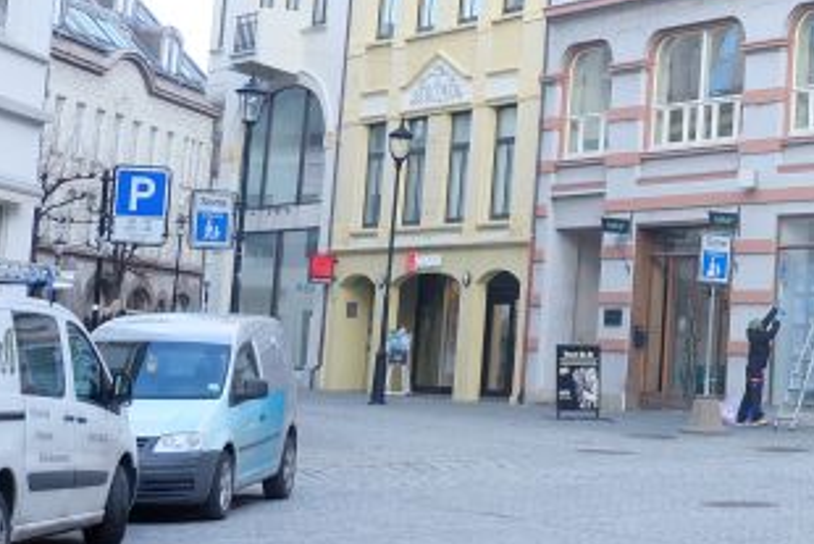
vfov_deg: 13.8
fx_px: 2217
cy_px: 33
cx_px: 1040
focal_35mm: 98
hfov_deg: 19.3
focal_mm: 25.6
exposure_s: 1/140
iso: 400
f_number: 6.4
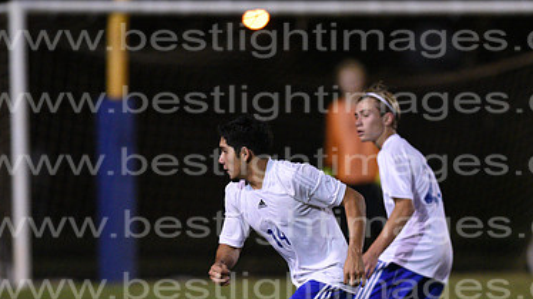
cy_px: 258
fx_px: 6894
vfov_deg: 2.5
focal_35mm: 488
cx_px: 312
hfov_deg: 4.4
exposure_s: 1/800
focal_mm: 300
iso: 8000
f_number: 3.2
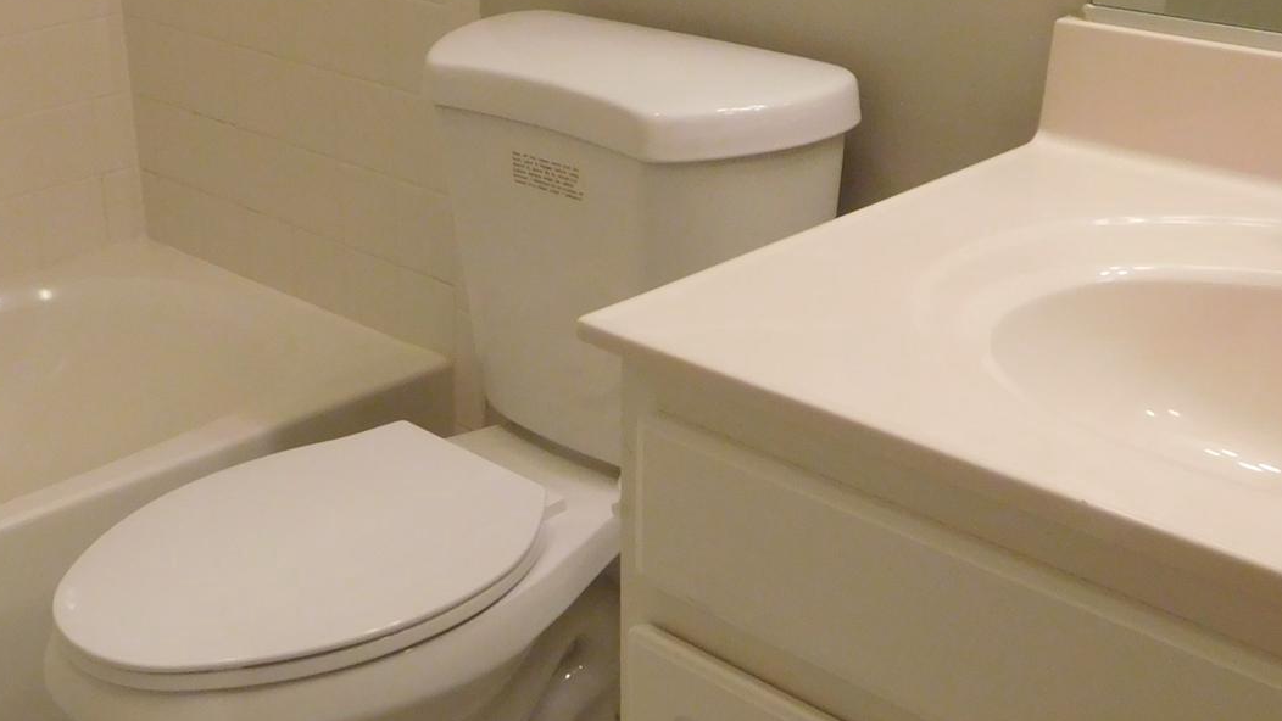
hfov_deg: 38.7
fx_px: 1802
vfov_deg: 22.5
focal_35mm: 53
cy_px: 490
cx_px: 433
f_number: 3.4
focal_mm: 4.5
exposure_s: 1/30
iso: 250
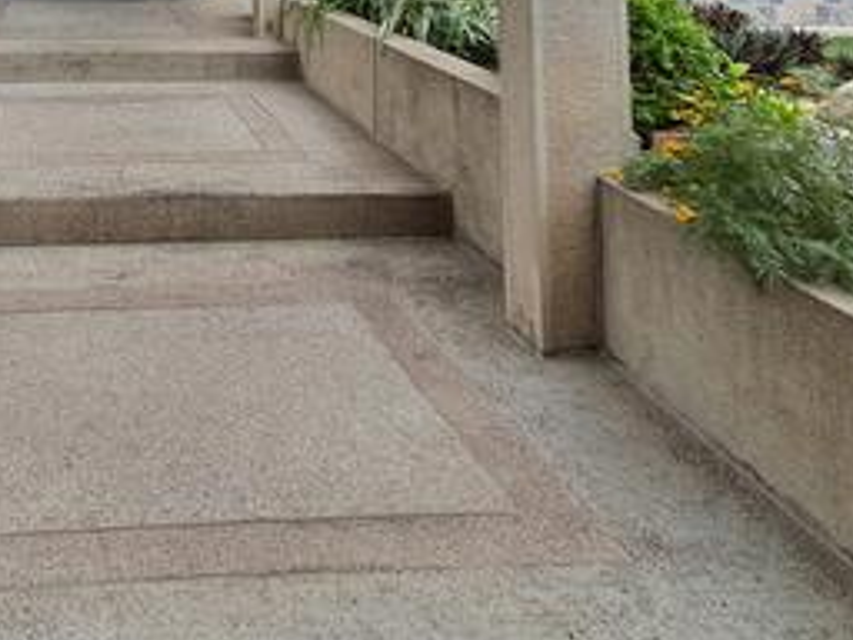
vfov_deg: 30.1
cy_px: -150
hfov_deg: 43.0
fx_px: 986
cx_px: 90
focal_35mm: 40
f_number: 2.2
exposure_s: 1/176
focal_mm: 1.64
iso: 40
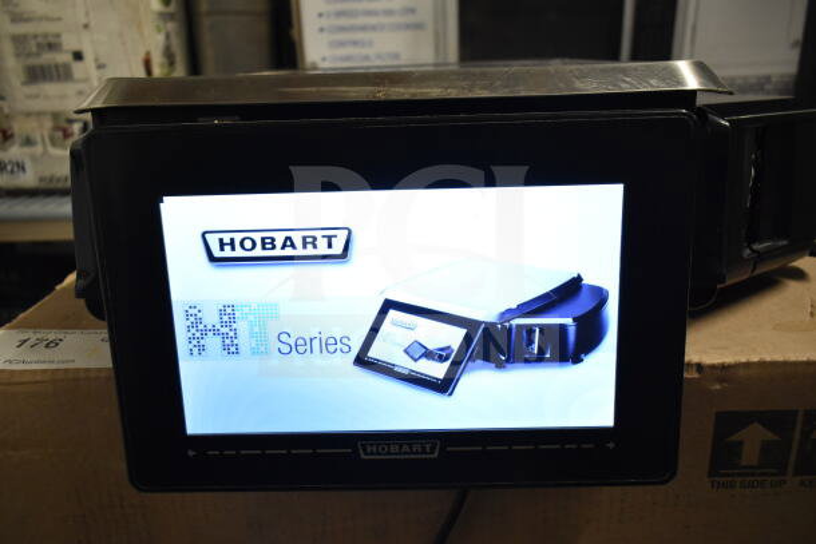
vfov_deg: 48.0
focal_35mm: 27
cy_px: 272
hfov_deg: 67.4
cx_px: 408
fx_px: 612
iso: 1600
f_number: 4
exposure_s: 1/60
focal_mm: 18
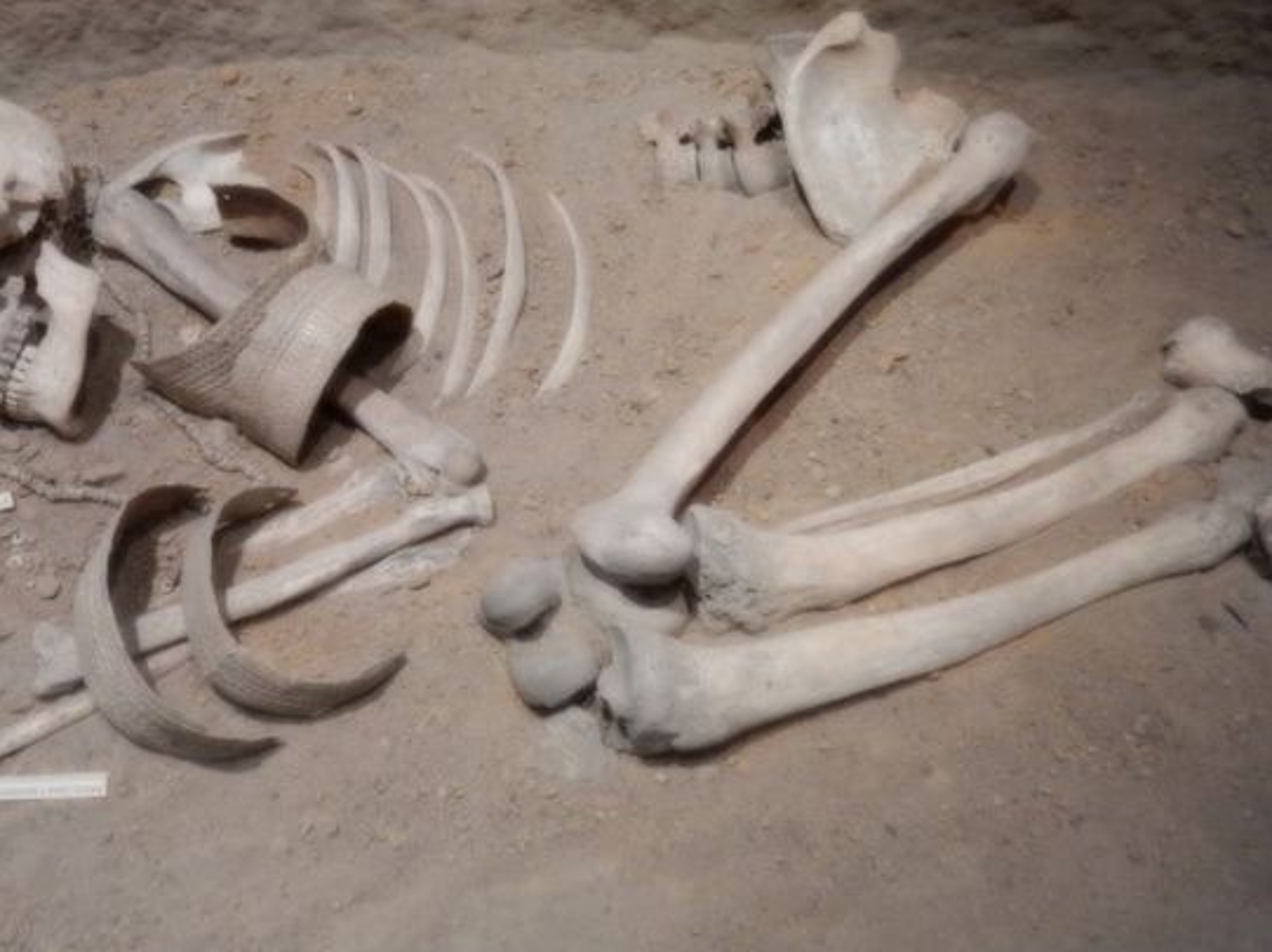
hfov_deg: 49.7
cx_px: 487
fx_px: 1359
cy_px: 435
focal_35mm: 37
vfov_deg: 38.6
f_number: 3.7
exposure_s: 1/25
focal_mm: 4.5
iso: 400
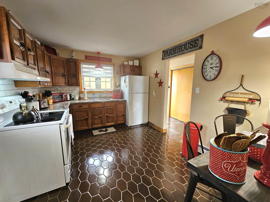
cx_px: 135
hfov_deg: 106.2
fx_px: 101
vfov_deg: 89.9
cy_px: 101
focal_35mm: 13
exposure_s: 1/60.2
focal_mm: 2.2
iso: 200
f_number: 2.2
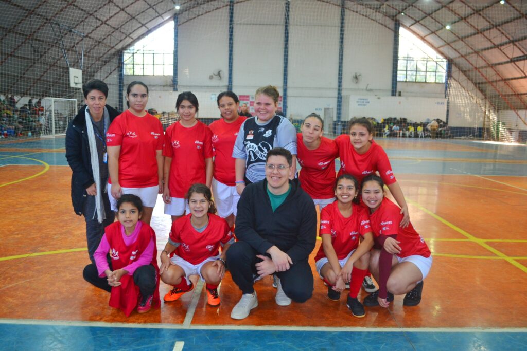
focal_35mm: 30
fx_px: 439
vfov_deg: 43.6
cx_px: 264
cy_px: 176
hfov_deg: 61.9
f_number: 3.8
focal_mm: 20
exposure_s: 1/60
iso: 560
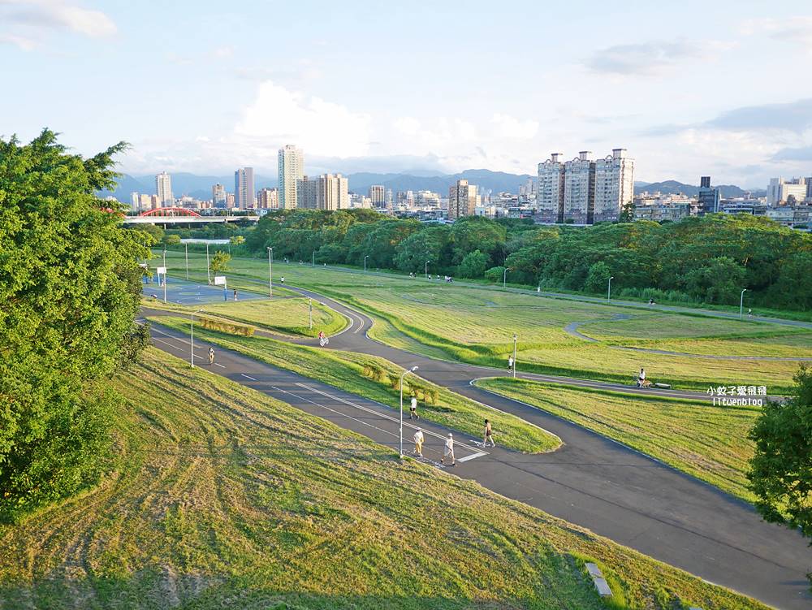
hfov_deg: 63.4
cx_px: 406
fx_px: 657
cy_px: 305
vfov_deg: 49.8
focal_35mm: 28
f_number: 2.5
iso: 200
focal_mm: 14
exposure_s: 1/500
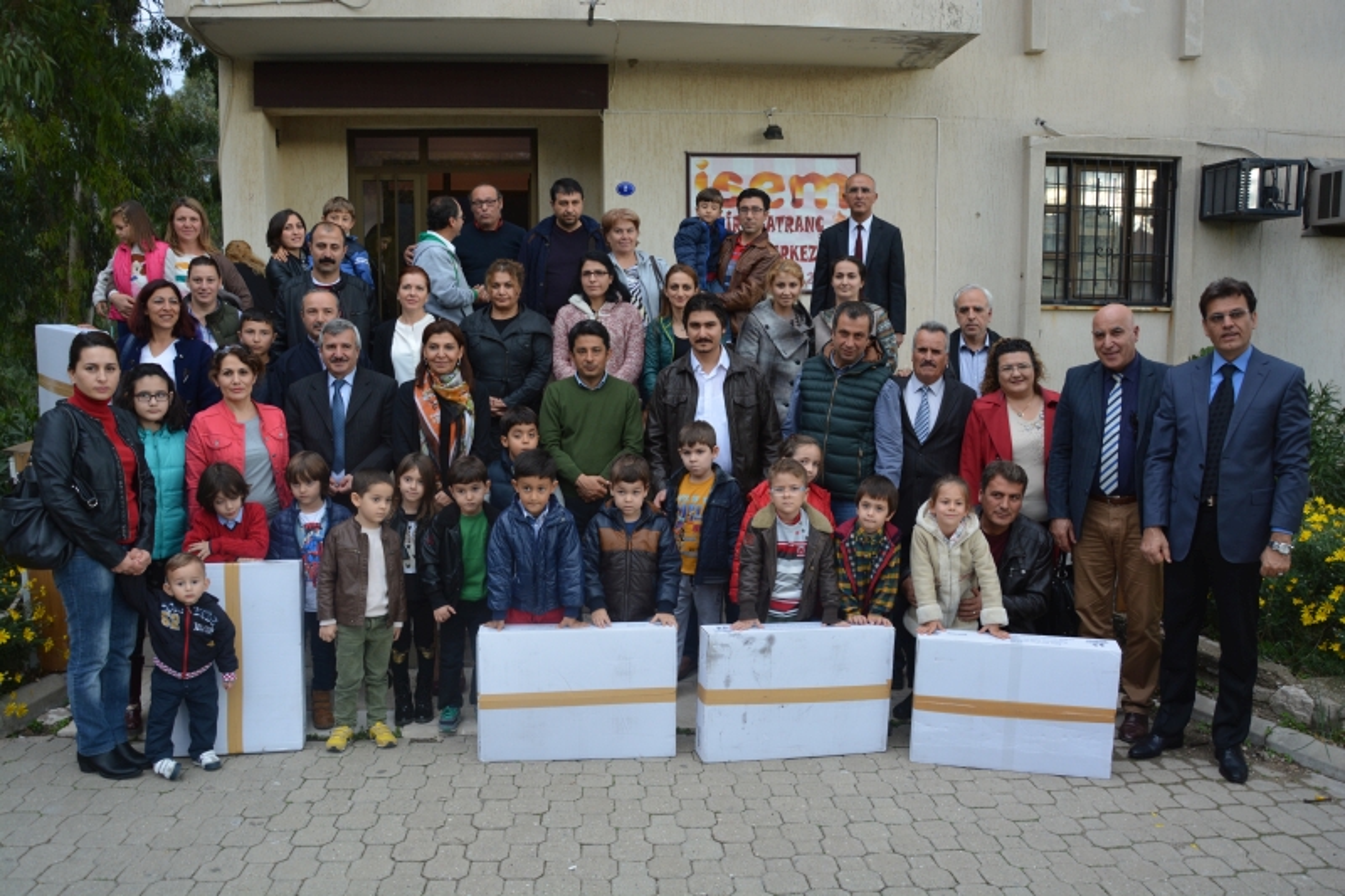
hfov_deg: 67.4
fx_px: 1008
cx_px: 672
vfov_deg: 47.9
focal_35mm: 27
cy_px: 448
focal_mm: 18
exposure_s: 1/100
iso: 400
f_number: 5
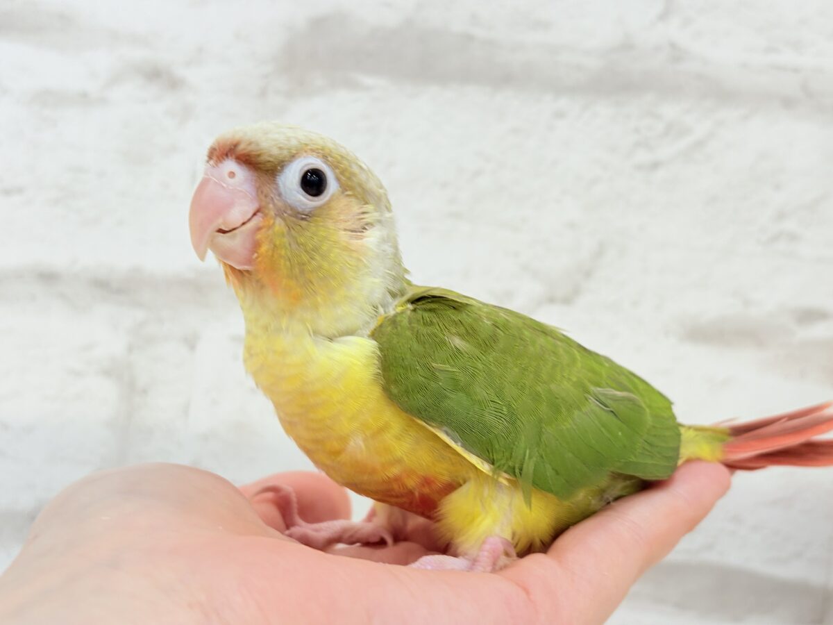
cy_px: 312
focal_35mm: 52
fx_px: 1251
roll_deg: -3.9
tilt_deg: -2.3
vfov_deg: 28.0
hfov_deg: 36.8
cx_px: 416
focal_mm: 5.96
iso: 40
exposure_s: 1/50
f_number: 1.6
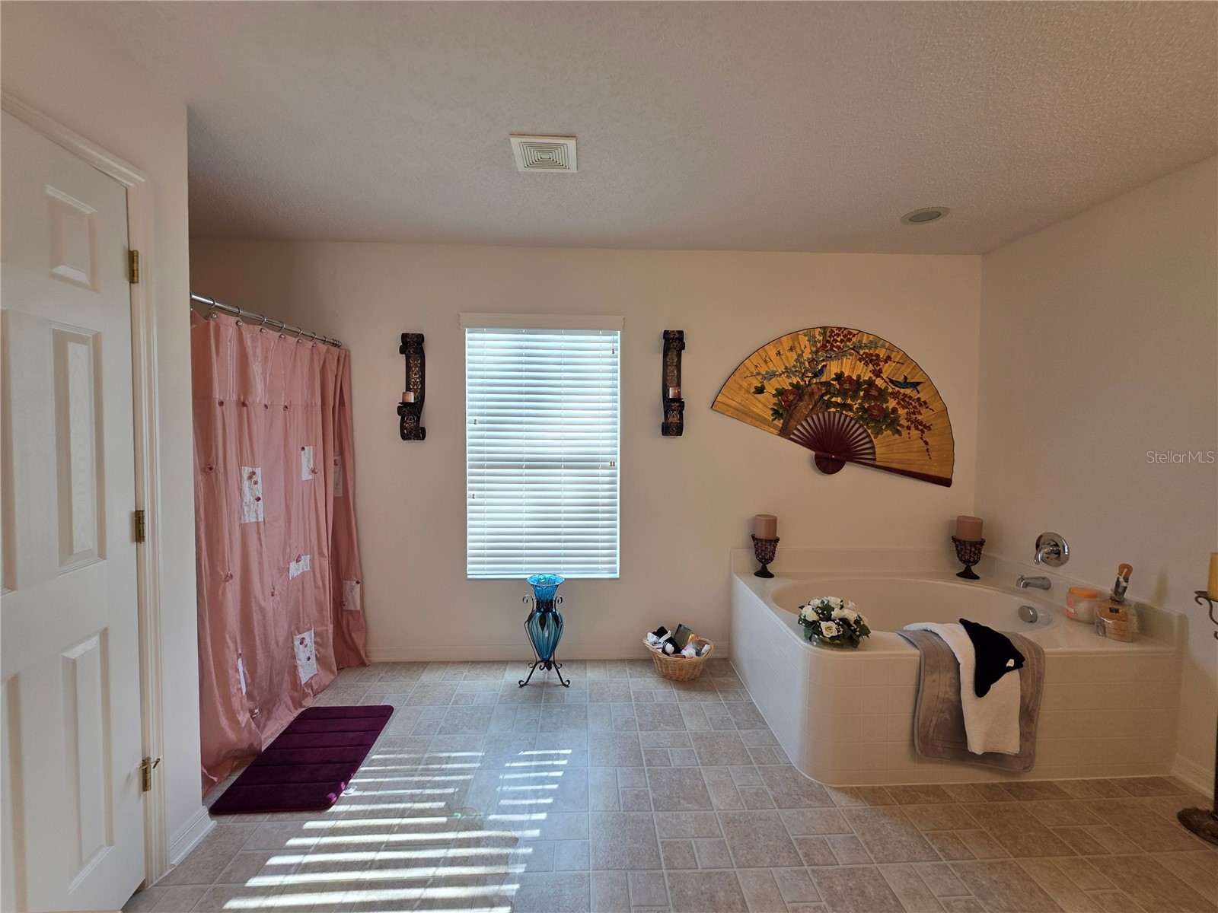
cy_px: 456
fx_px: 457
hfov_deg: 106.2
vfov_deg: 89.9
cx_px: 609
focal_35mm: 13
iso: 40
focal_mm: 2.2
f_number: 1.9
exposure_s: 1/120
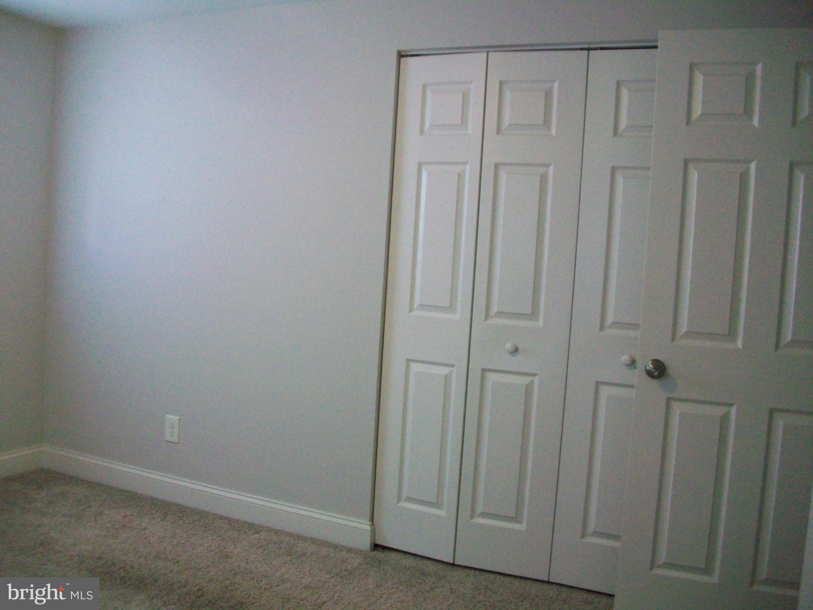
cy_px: 305
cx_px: 406
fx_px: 752
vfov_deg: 44.2
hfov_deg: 56.8
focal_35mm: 32
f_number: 2.8
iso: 334
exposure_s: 1/60
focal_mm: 5.7
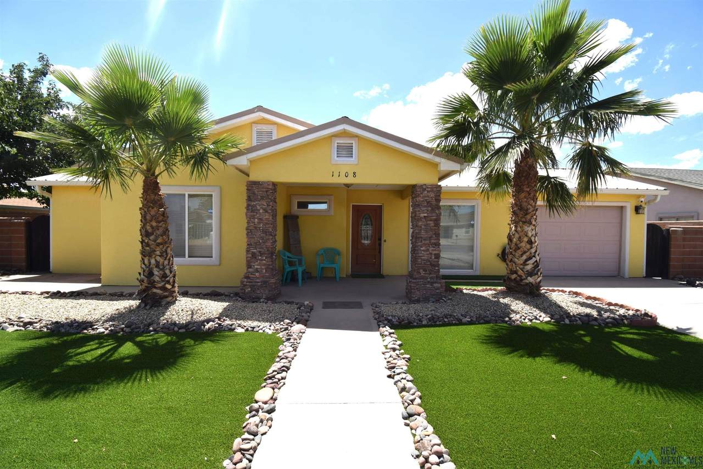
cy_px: 234
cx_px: 352
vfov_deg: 77.3
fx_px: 293
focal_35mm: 15
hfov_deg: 100.4
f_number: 10
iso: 100
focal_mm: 10
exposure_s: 1/200
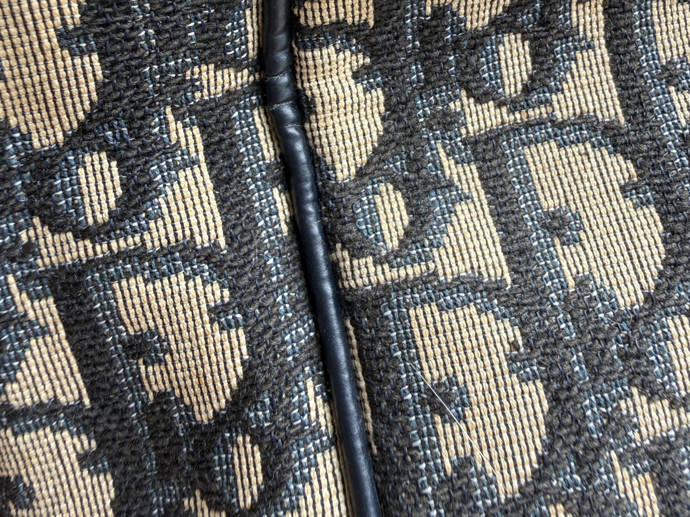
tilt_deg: -12.4
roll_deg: +4.4
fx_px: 658
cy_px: 85
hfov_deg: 55.4
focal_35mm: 33
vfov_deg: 40.7
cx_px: 346
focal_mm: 2.22
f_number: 2.2
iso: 50
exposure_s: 1/99
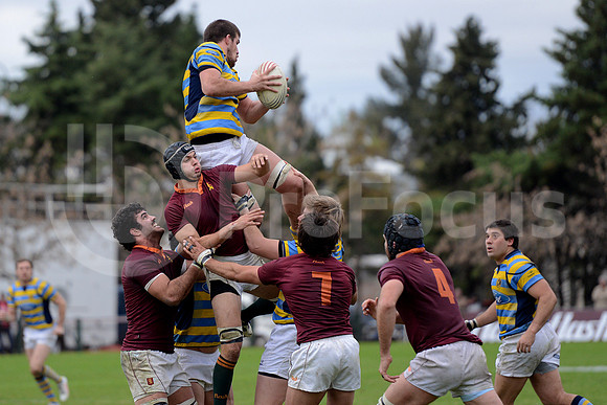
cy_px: 202
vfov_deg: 7.0
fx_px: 3289
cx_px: 304
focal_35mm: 195
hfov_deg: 10.5
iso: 1250
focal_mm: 195
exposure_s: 1/500
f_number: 2.8
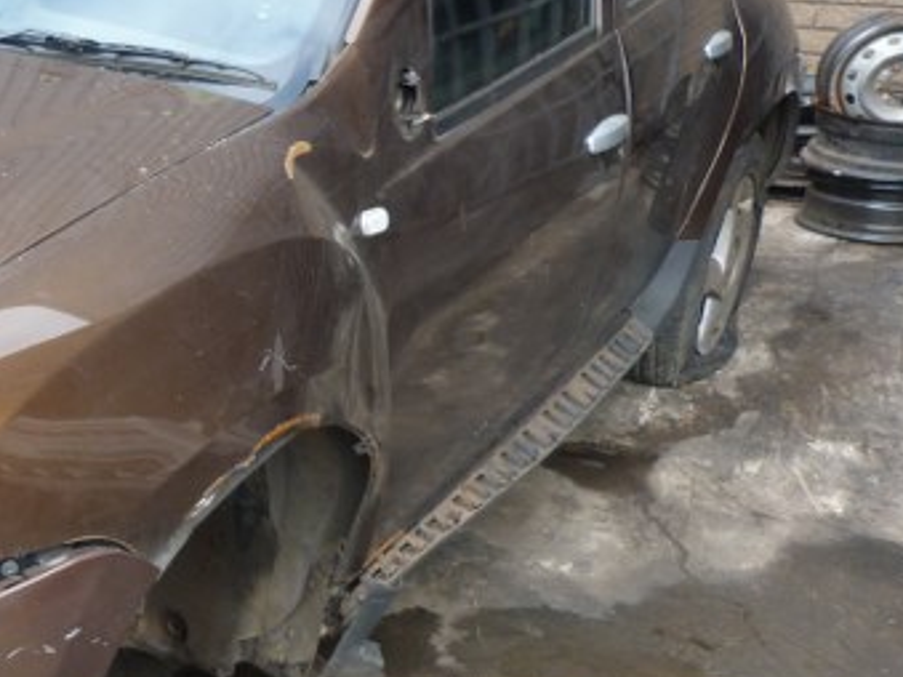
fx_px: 1539
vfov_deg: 24.8
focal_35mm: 59
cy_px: 275
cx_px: -88
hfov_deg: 29.5
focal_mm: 4.5
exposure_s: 1/125
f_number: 3.2
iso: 80
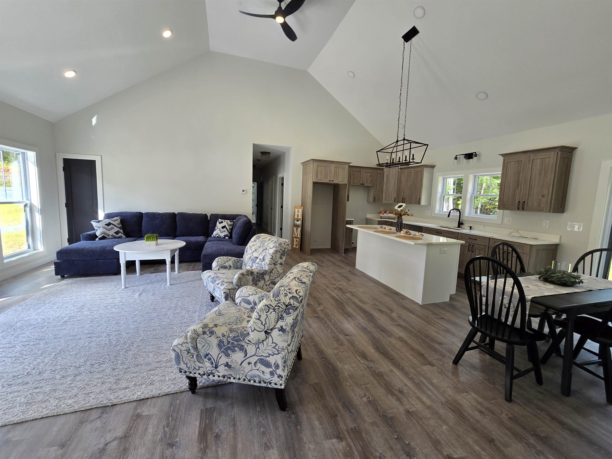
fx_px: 230
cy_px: 230
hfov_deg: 106.2
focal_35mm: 13
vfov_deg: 89.9
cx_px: 306
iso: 64
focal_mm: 2.2
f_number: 2.2
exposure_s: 1/120
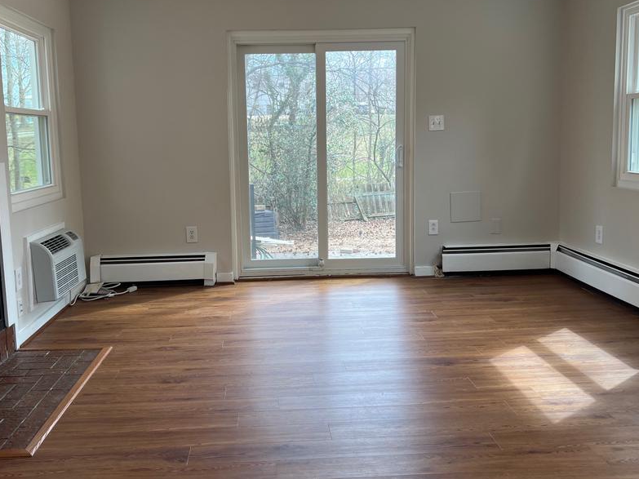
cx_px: 280
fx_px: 628
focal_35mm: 34
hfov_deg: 53.8
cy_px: 210
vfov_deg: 41.7
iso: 40
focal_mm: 5.7
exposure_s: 1/212
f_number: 1.5
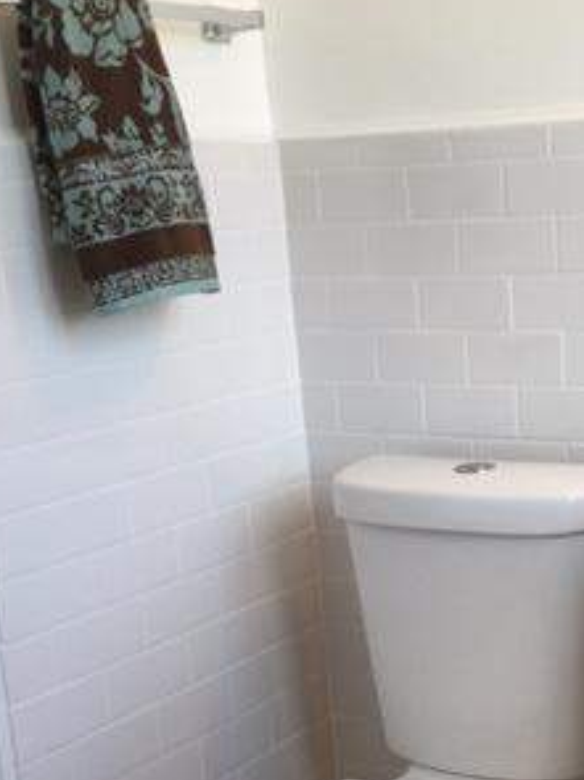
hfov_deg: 22.7
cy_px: 526
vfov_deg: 30.5
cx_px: 515
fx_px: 1418
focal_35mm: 63
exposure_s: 1/40
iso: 32
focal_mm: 4.15
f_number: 2.2
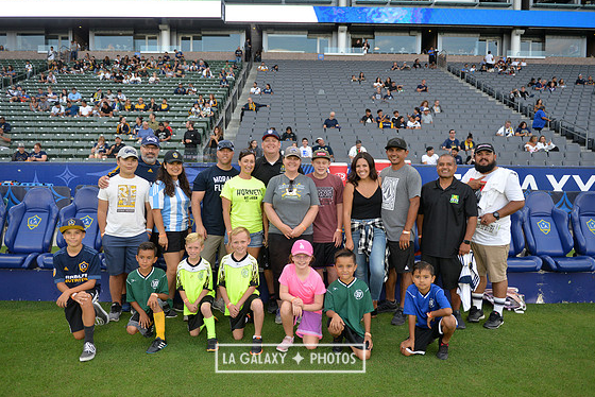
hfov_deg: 63.6
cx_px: 290
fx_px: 480
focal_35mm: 29
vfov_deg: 45.0
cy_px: 199
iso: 720
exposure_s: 1/640
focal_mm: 28
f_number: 2.8
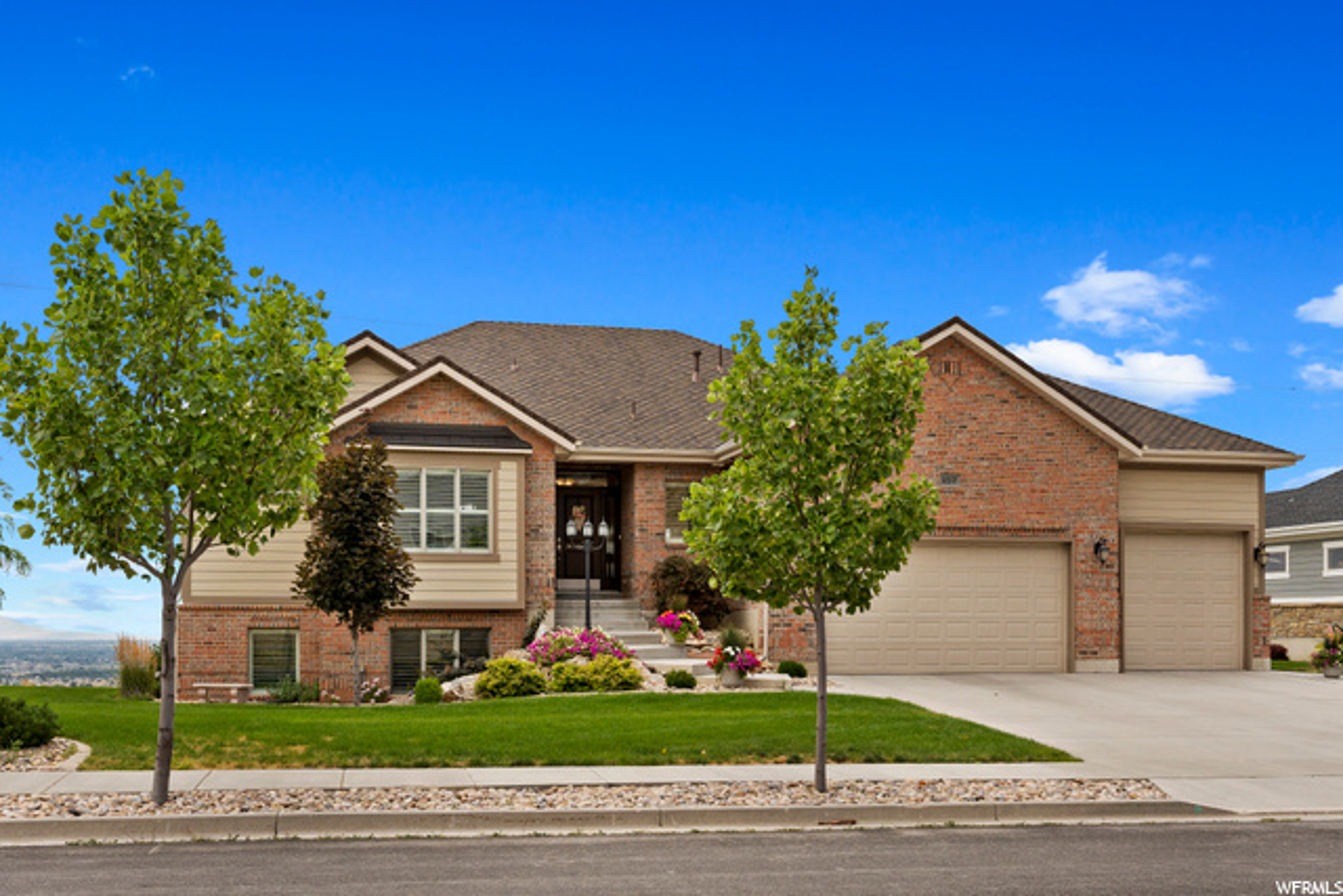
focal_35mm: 36
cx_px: 672
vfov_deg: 36.9
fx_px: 1343
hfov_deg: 53.1
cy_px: 448
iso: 200
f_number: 9
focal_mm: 24
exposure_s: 1/640
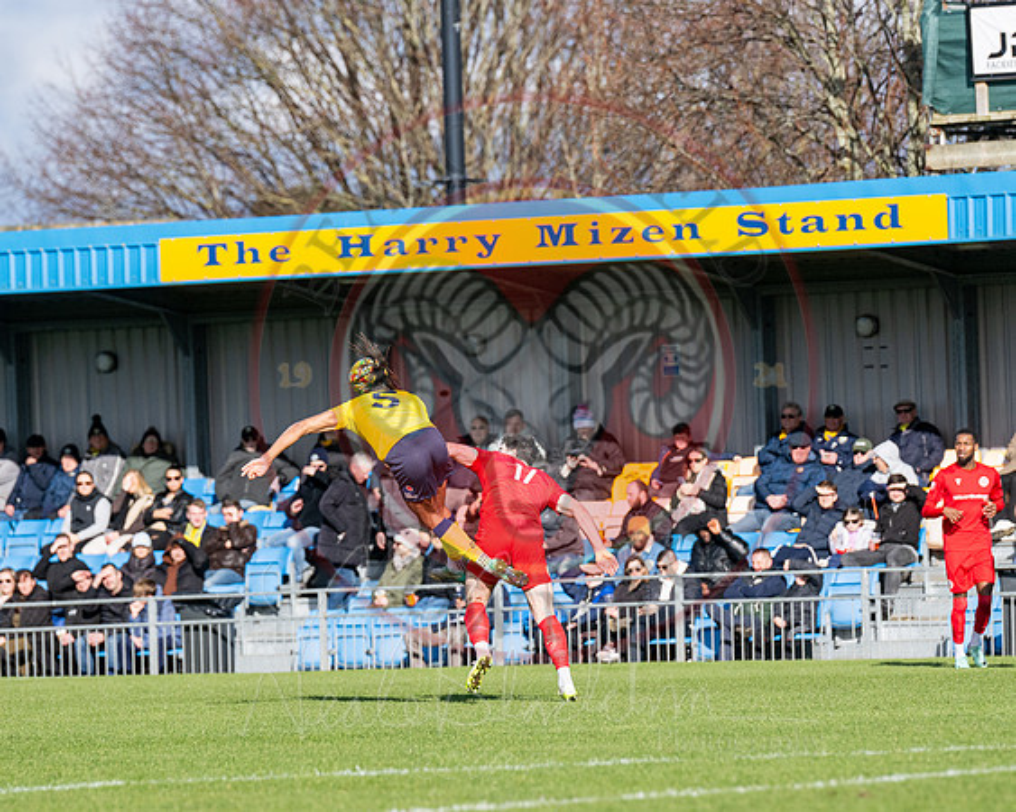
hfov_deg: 6.4
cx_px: 508
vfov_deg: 5.1
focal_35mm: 304
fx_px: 9144
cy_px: 406
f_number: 4
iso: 400
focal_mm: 180
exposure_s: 1/5000
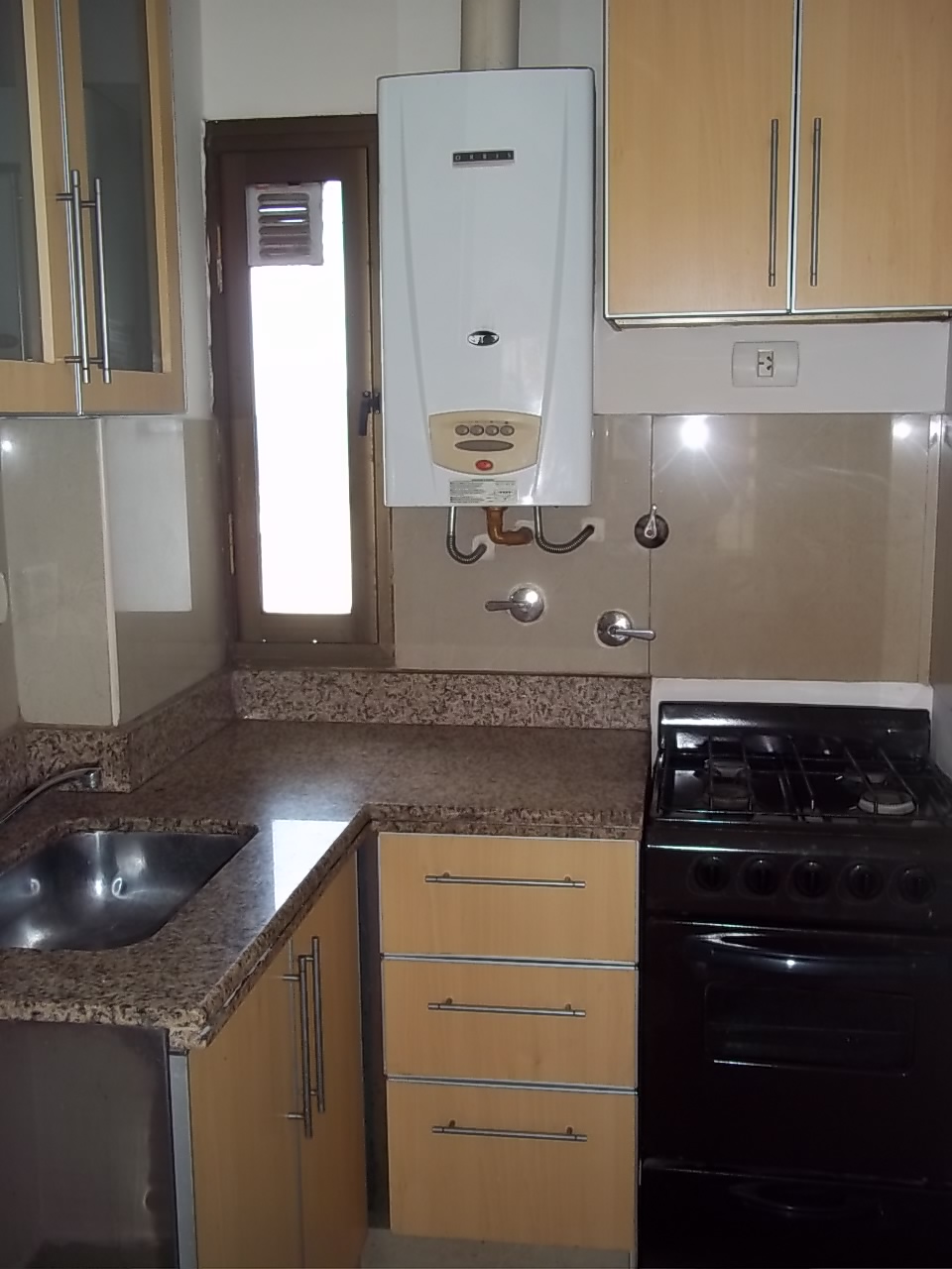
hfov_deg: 39.7
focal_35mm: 36
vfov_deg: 51.4
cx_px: 476
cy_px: 634
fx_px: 1320
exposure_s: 1/30
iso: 80
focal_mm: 6.5
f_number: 3.1
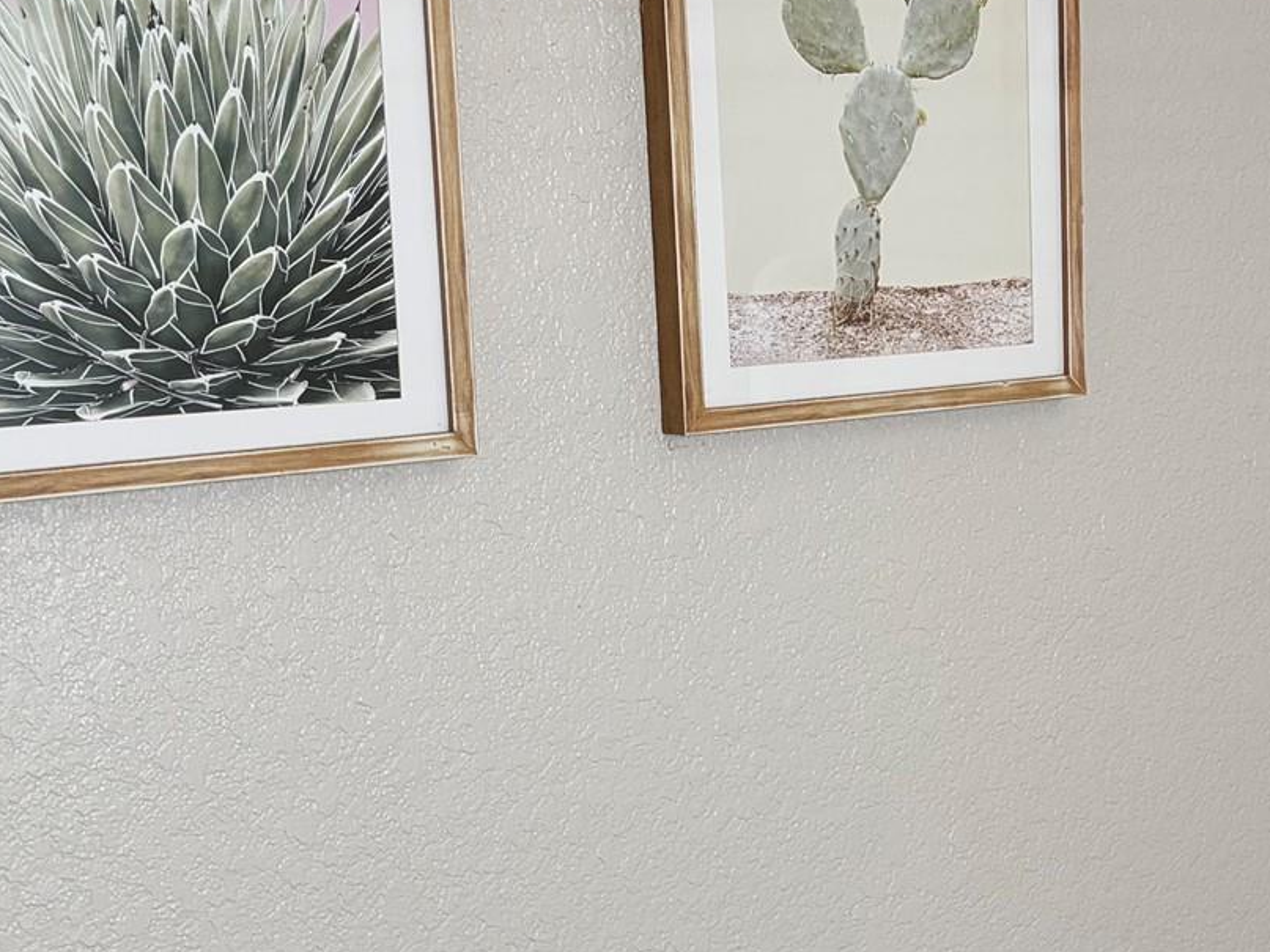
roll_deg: +3.3
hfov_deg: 28.8
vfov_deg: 22.2
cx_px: 1017
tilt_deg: -9.7
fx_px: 2421
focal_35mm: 66
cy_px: 555
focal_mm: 5.96
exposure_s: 1/60
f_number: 1.6
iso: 200
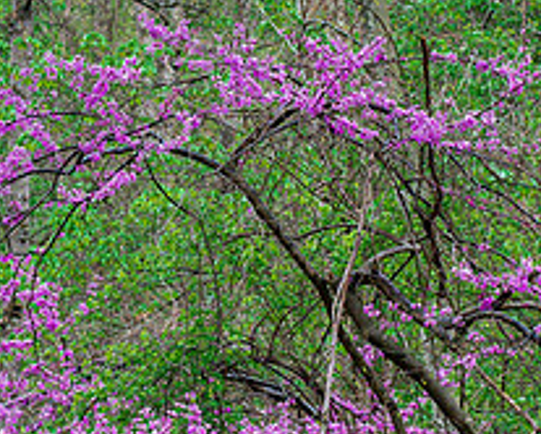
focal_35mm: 321
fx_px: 5145
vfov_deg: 4.8
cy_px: 554
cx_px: 412
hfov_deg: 6.0
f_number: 11
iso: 100
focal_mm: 105
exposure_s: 1/5
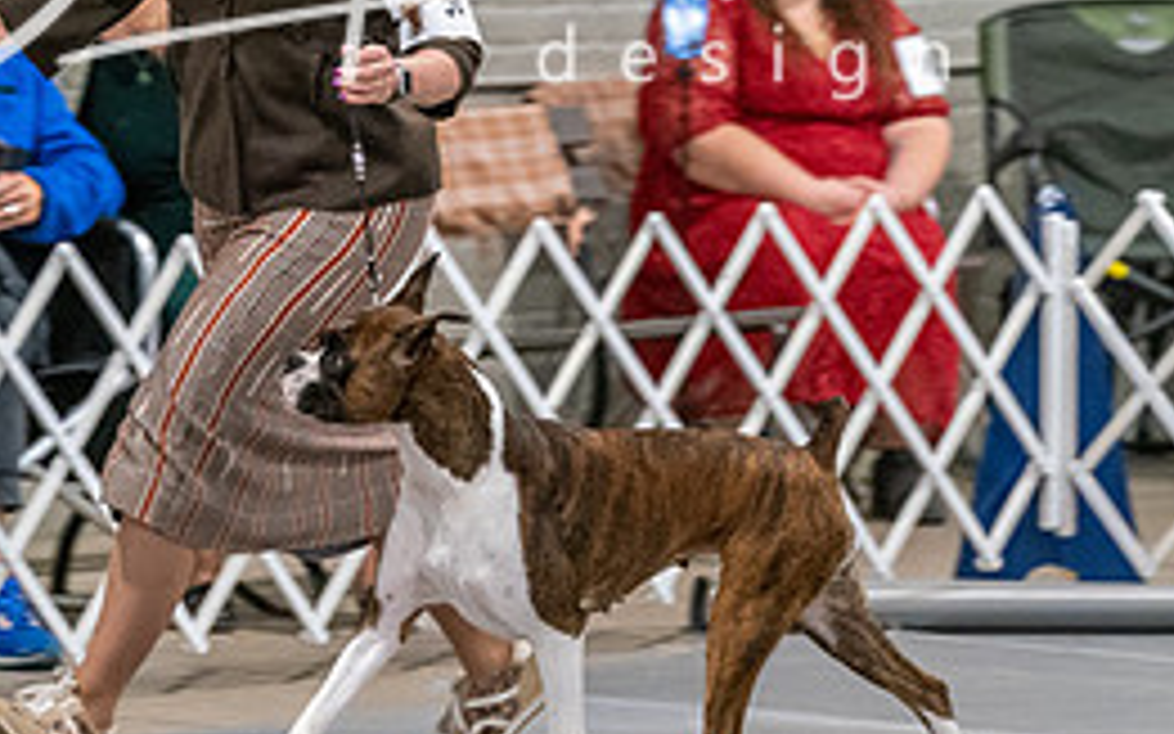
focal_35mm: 324
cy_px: 196
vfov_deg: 4.1
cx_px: 391
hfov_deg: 6.5
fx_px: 10364
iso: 6400
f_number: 3.5
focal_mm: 143
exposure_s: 1/250
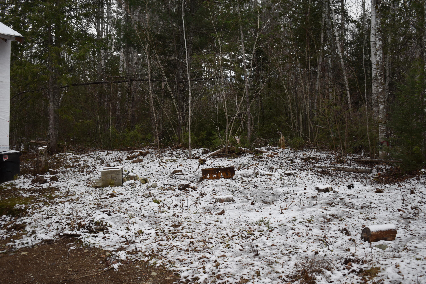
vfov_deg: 33.0
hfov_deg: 47.9
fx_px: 479
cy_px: 142
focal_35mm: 40
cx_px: 213
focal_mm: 27
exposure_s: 1/200
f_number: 5
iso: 110
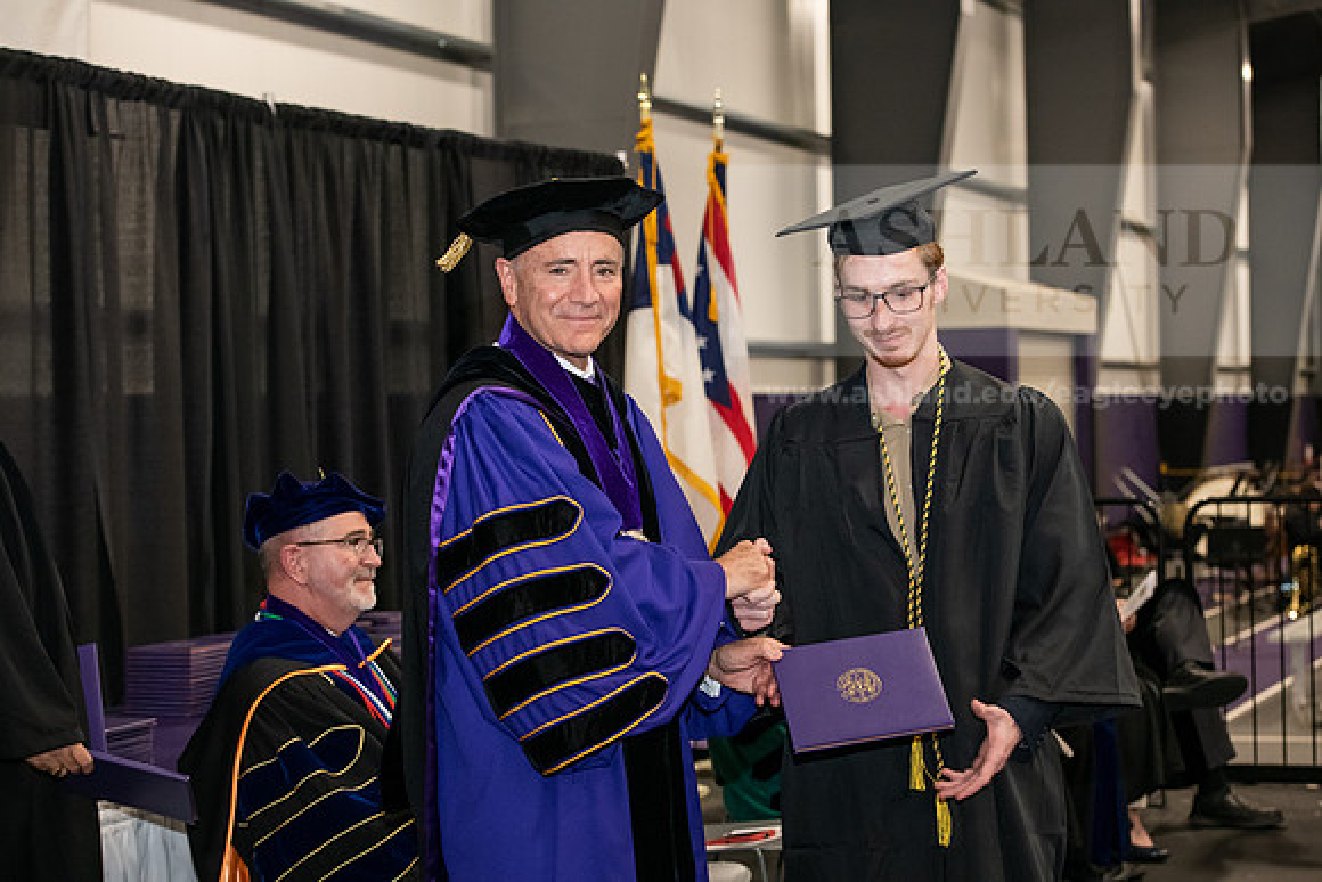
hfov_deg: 28.8
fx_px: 2571
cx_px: 661
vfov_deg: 19.5
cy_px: 441
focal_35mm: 70
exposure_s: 1/200
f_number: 5
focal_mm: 70
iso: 2500
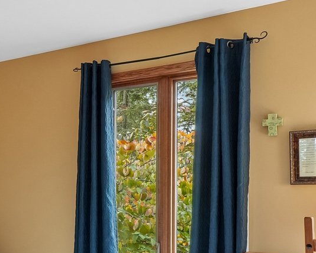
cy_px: 186
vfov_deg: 26.5
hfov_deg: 28.5
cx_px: -72
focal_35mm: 57
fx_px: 530
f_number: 8
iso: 400
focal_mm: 10.5
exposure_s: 1/8
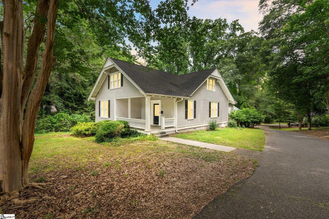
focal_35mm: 16
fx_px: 146
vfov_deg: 73.7
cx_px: 164
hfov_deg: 96.7
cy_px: 110
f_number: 9
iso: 200
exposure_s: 1/50
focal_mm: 16
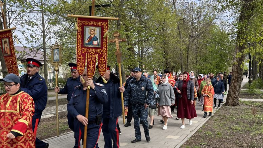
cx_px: 130
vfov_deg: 40.1
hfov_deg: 66.0
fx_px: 202
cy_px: 86
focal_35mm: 29
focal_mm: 5.1
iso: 50
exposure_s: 1/1458
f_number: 1.6
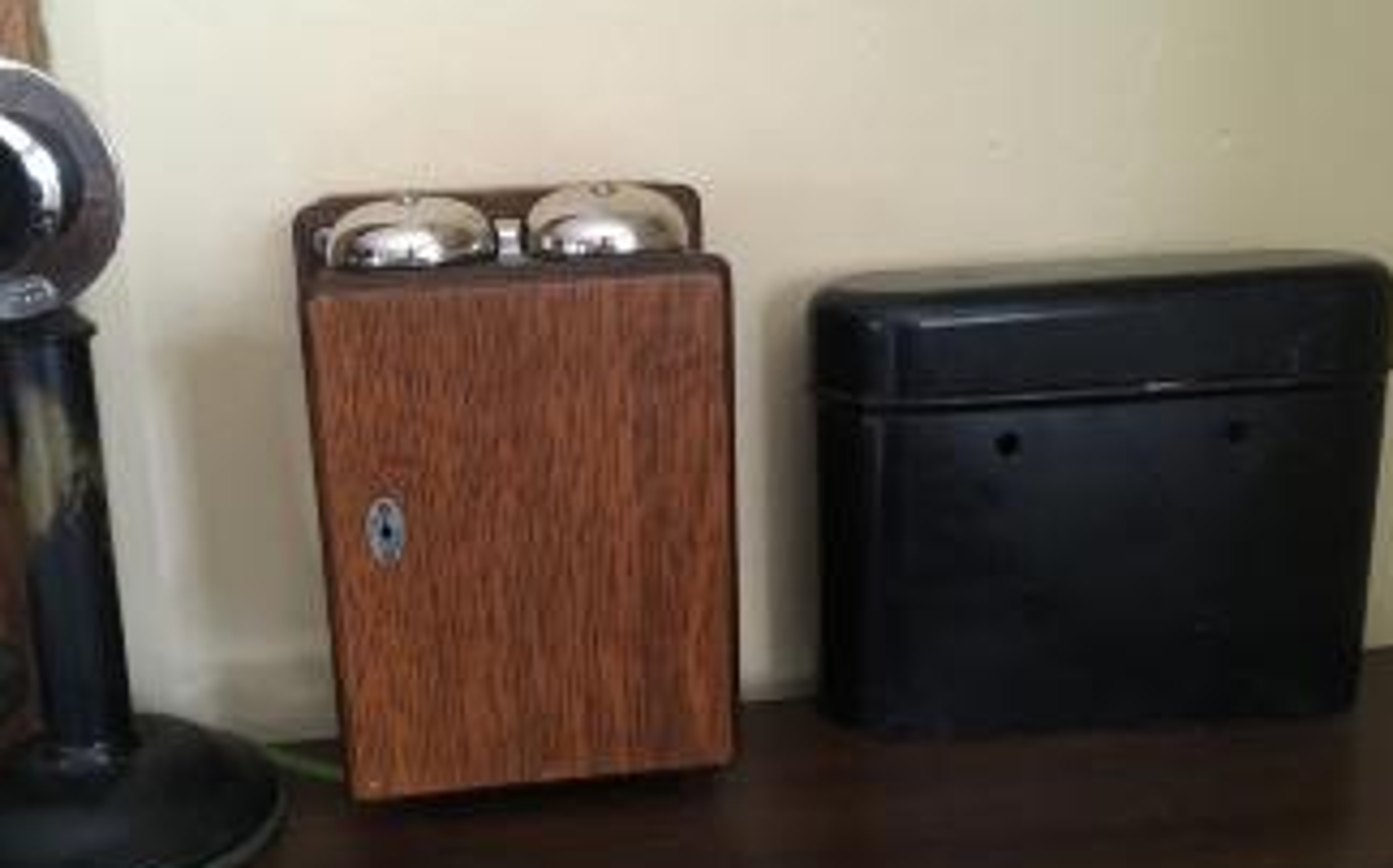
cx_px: 576
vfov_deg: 33.5
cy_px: 464
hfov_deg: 51.3
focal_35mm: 38
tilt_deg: -15.2
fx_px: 1442
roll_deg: +1.3
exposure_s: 1/15
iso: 250
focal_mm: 4.15
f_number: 2.2
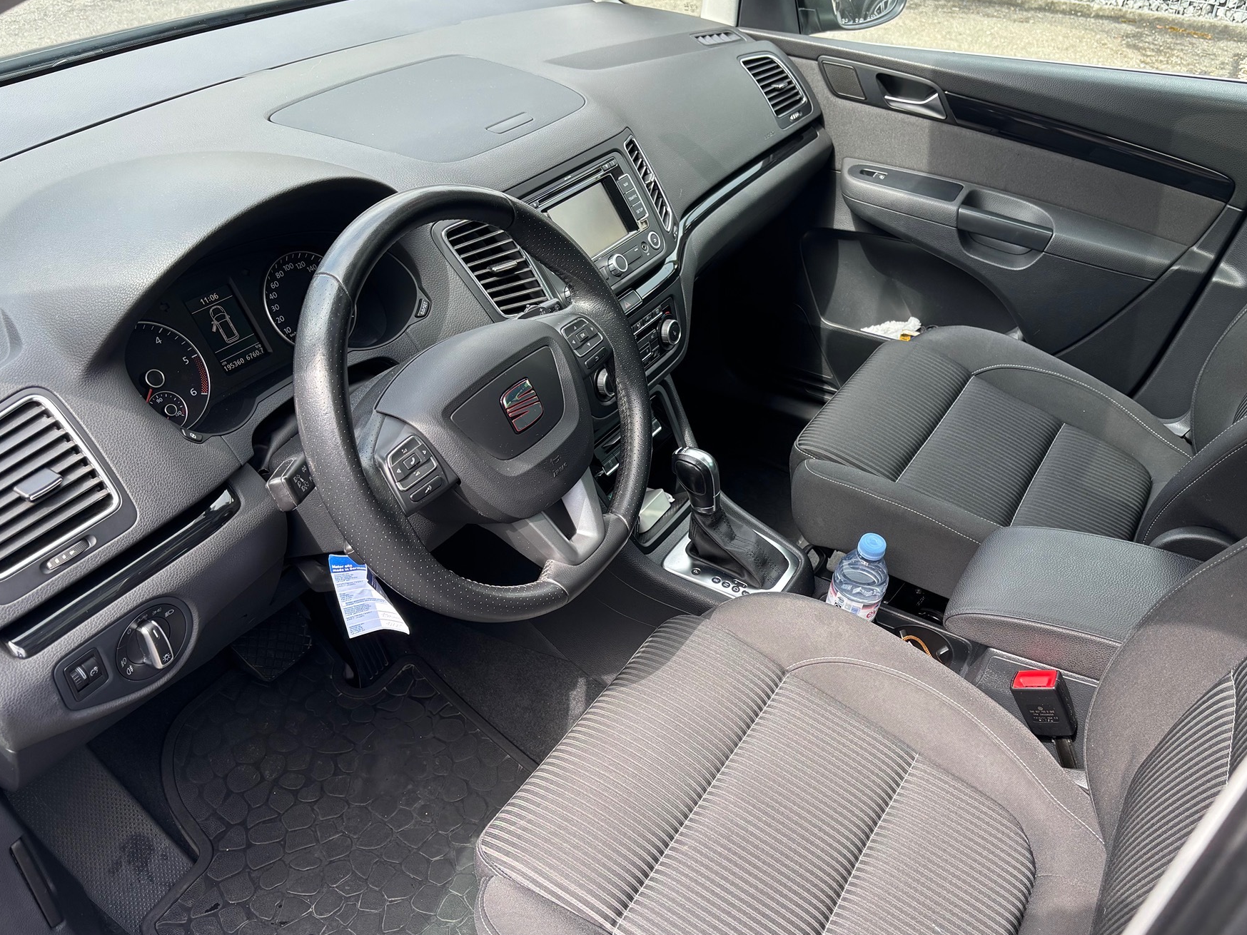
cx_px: 712
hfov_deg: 59.7
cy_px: 457
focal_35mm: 30
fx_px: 1081
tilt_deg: -33.7
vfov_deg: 46.8
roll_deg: -2.1
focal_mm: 5.96
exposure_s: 1/237
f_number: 1.6
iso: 40
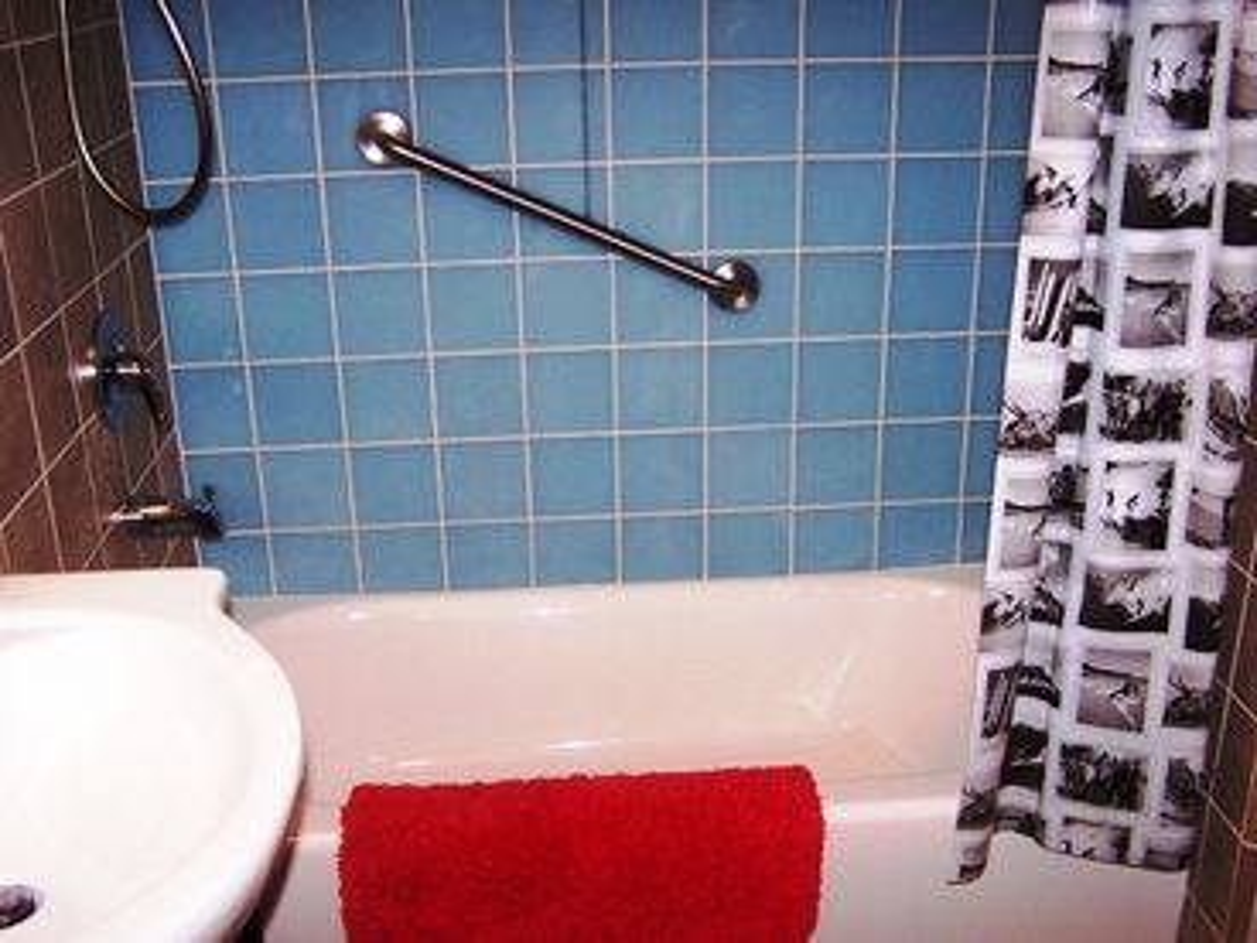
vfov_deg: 37.7
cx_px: 628
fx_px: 1380
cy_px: 472
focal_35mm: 38
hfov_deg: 49.0
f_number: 2.8
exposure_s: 1/60
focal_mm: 6.3
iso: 140
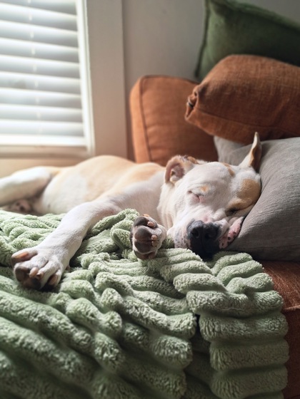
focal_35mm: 23
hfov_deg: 58.9
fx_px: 266
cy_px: 200
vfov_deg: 73.9
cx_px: 150
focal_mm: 5.54
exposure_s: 1/40
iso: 80
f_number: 1.8
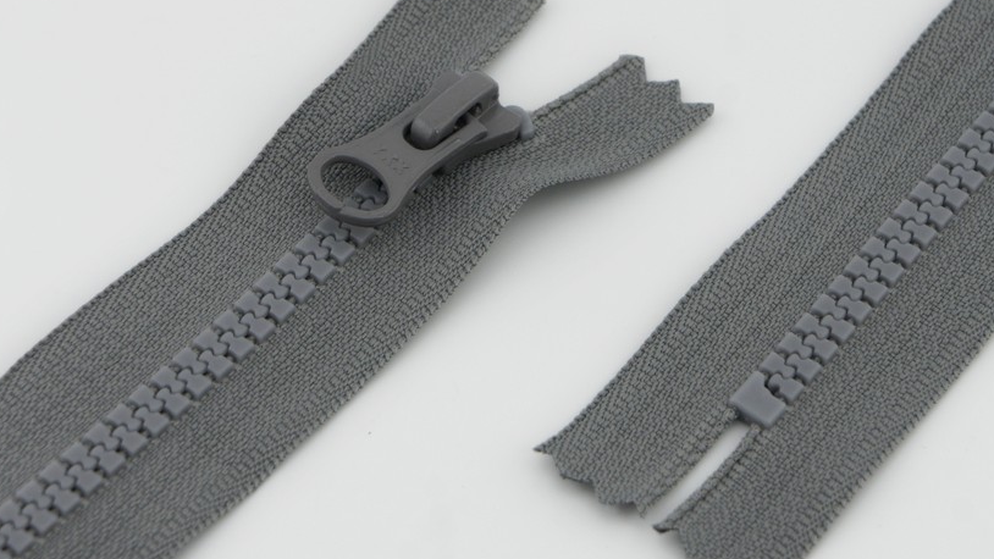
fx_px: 2519
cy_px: 270
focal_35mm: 96
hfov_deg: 22.3
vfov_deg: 12.7
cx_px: 513
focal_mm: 55
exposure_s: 1/250
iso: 200
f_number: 9
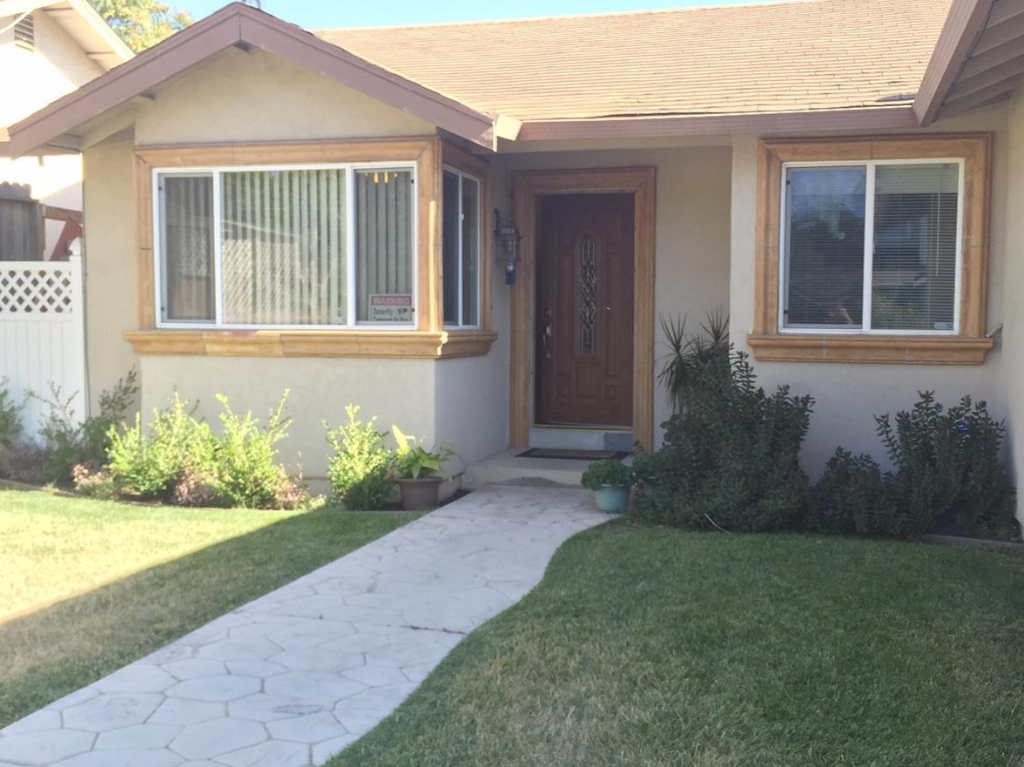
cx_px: 537
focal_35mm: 37
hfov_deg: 50.1
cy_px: 394
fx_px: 1094
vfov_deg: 38.6
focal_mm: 4.15
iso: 32
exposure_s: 1/189
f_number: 2.2
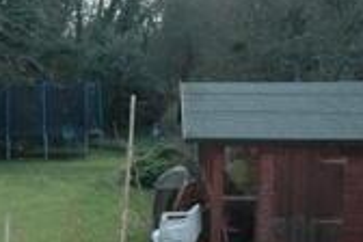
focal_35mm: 72
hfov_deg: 26.4
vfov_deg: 18.5
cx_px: -9
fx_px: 726
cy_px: 240
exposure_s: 1/500
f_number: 7.1
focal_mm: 18
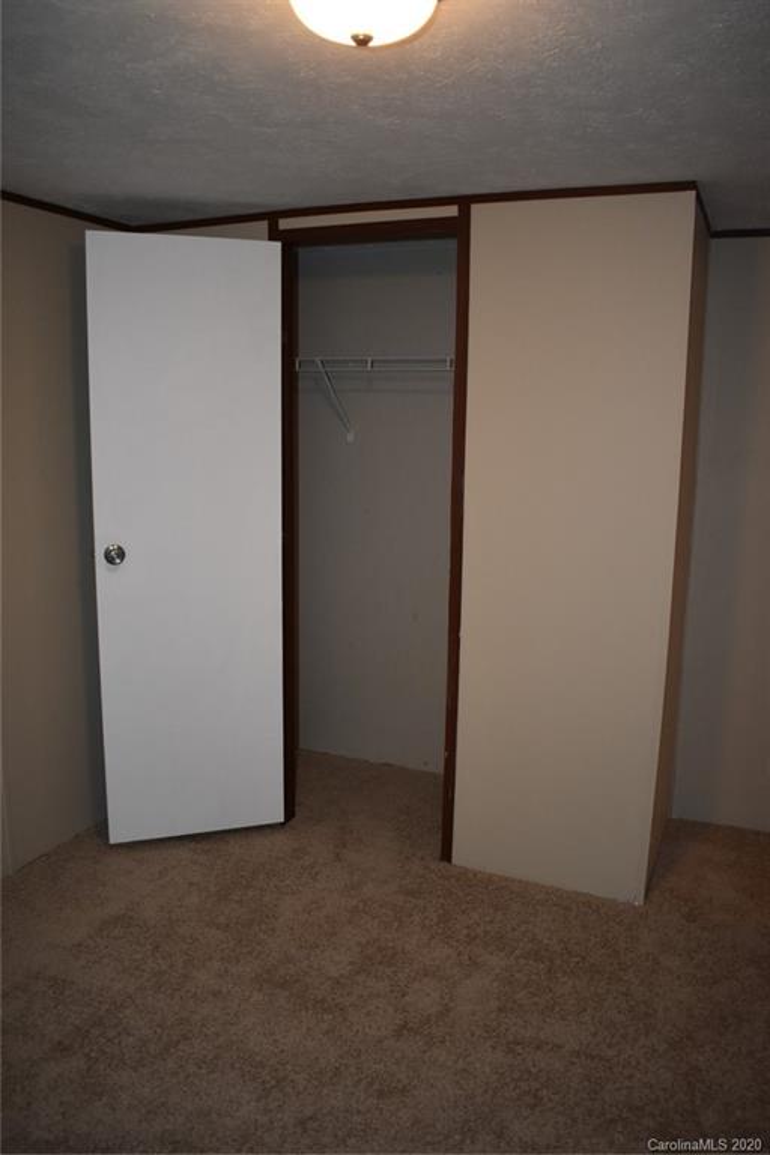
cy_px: 578
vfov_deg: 67.4
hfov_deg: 47.9
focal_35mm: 27
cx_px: 385
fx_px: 866
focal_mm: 18
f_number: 3.5
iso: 900
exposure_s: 1/125
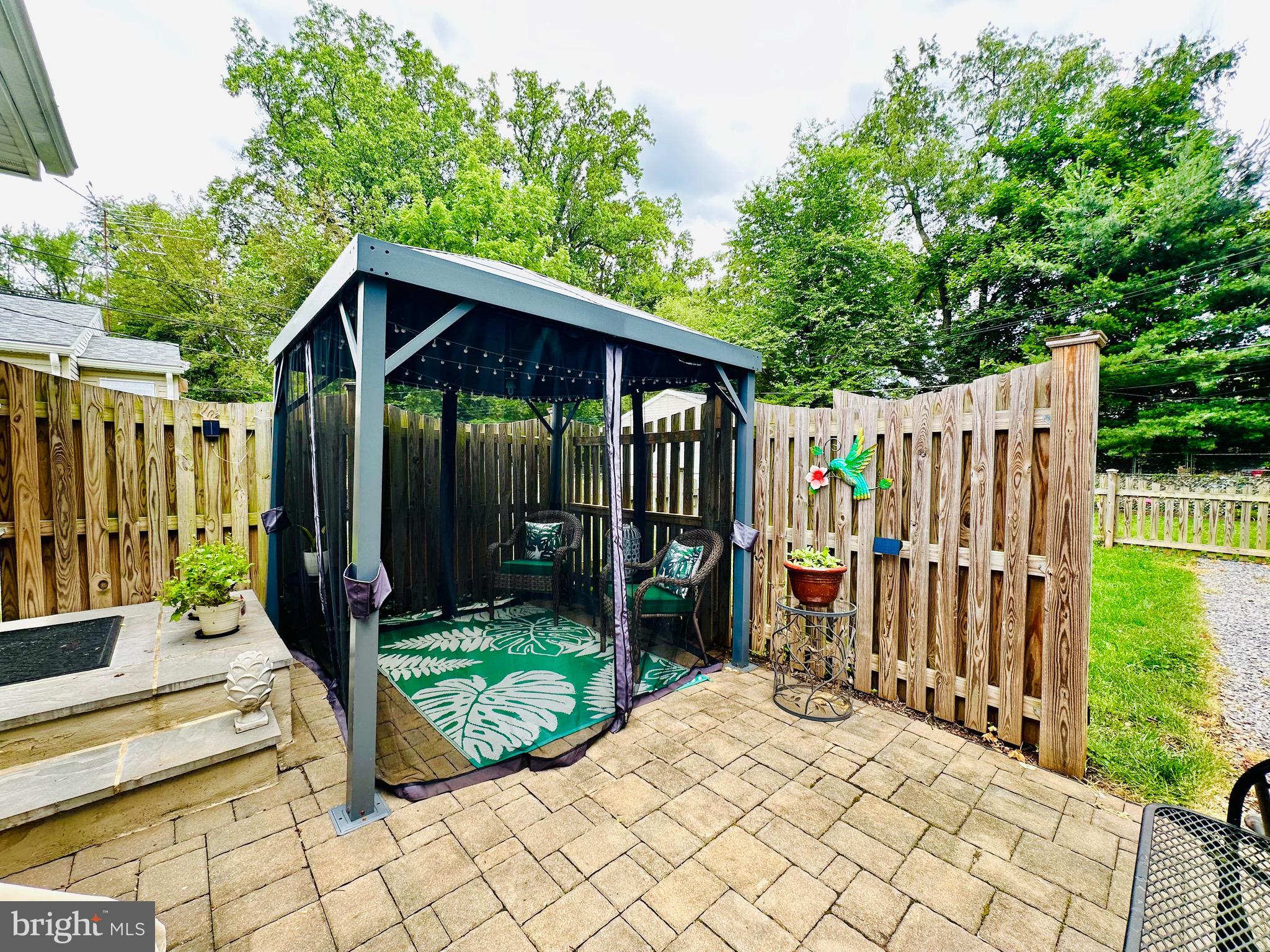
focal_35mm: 14
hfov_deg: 102.1
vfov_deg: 85.7
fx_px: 514
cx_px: 635
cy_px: 476
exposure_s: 1/154
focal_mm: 2.22
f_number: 2.2
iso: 40
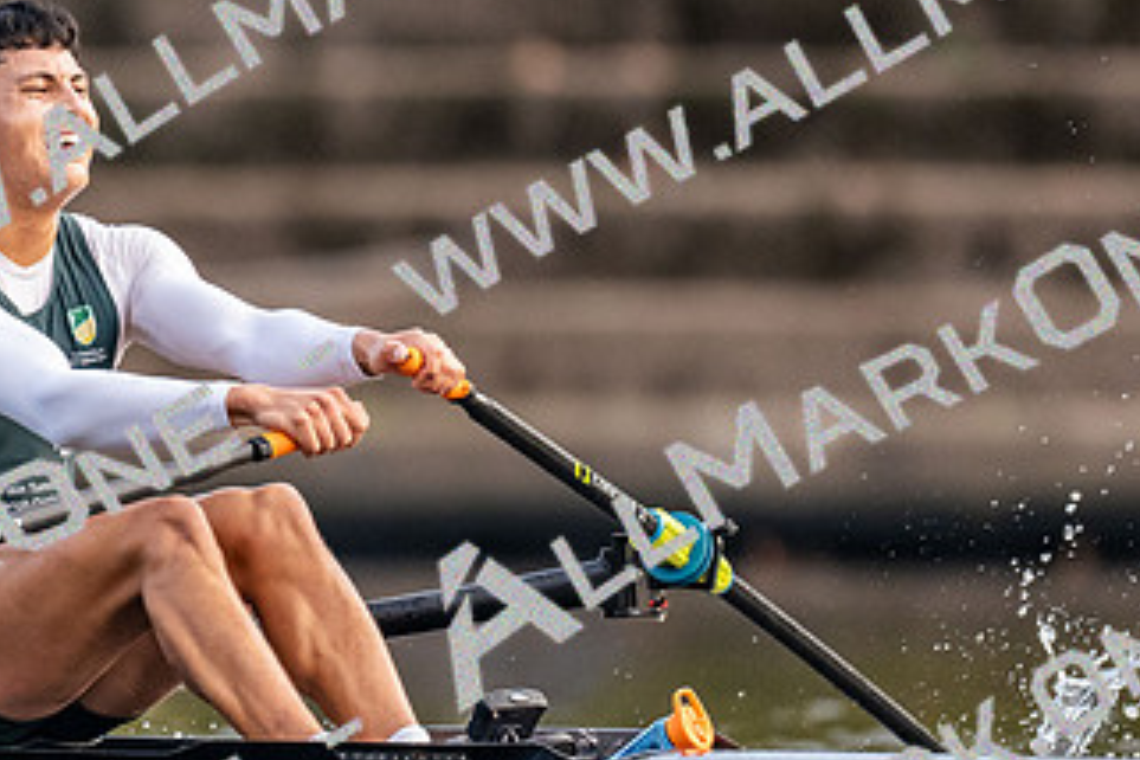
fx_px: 51486
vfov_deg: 0.8
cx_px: 135
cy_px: 375
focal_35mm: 1626
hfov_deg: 1.3
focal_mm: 600
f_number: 4
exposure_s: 1/2500
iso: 2000
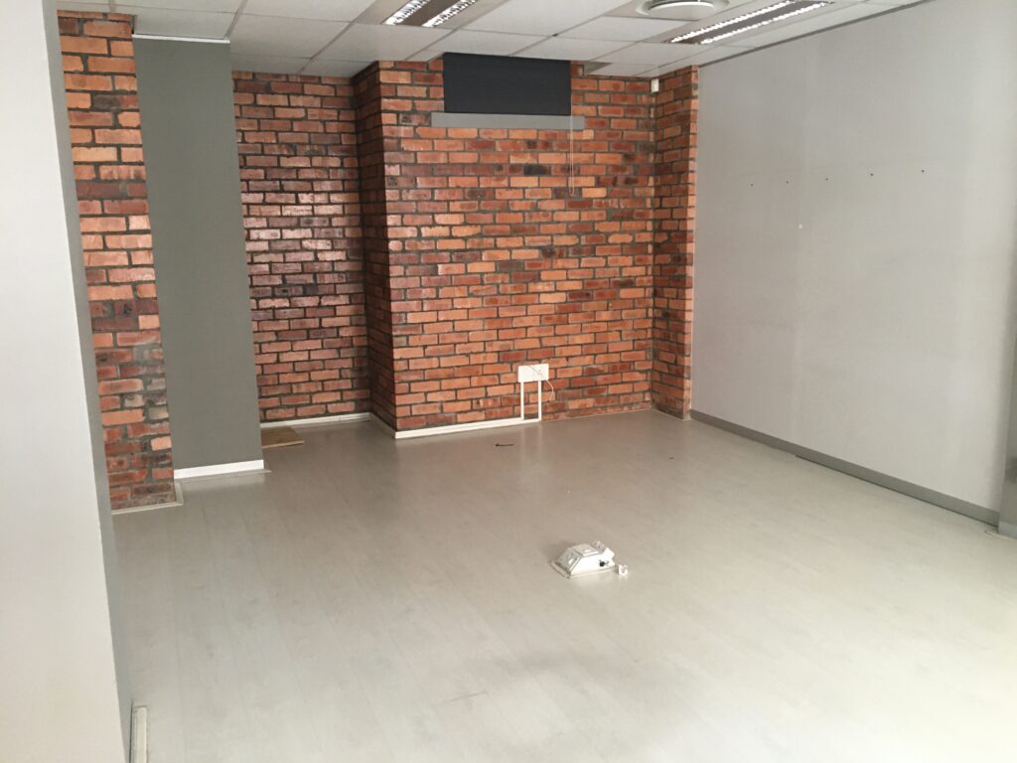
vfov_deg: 48.2
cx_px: 508
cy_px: 382
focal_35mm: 29
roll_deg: +2.3
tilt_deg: -11.9
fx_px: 852
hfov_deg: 61.7
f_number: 2.2
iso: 160
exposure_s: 1/33
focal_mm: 4.15
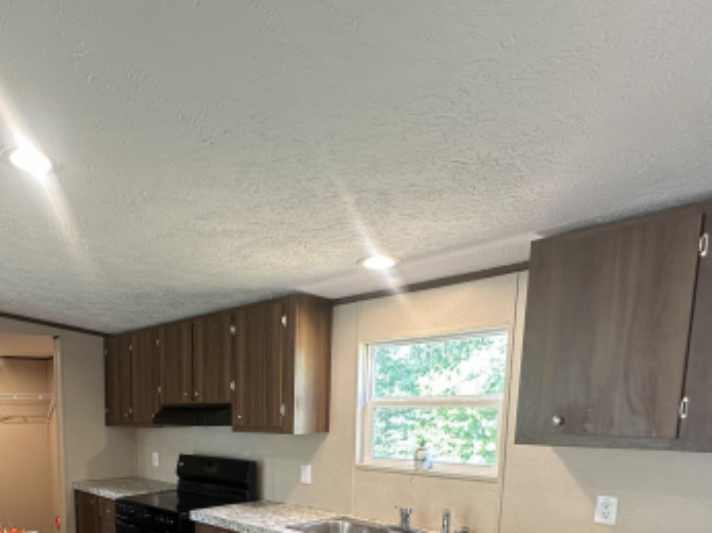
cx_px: 149
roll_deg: -0.5
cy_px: 484
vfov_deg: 46.2
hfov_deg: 60.4
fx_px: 555
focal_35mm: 27
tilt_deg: -7.9
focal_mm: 2.22
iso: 160
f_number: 2.2
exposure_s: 1/60
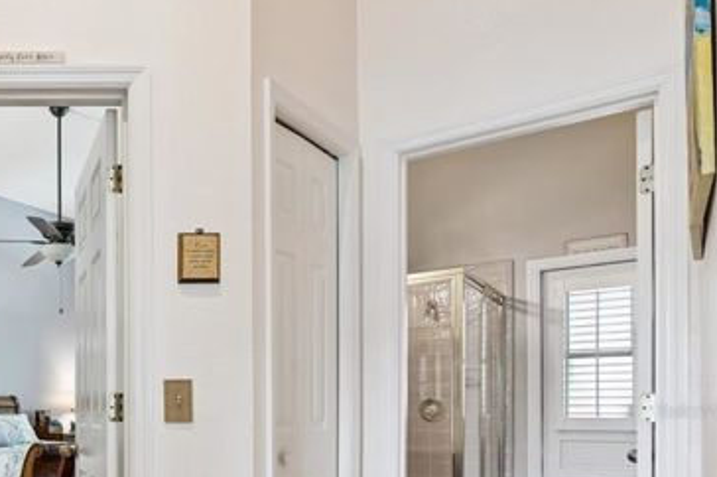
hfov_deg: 51.4
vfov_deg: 39.8
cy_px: 411
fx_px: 617
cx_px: 40
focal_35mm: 31
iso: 800
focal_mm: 16
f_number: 10
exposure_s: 1/6
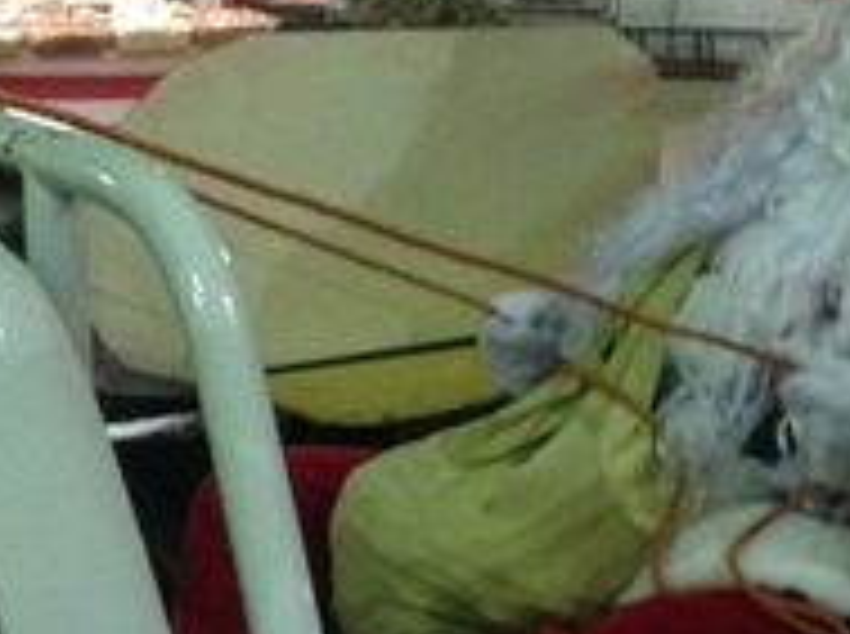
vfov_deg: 13.1
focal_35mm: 112
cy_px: 76
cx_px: 526
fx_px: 2745
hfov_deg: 17.6
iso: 500
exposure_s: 1/15
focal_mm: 4.12
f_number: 2.4
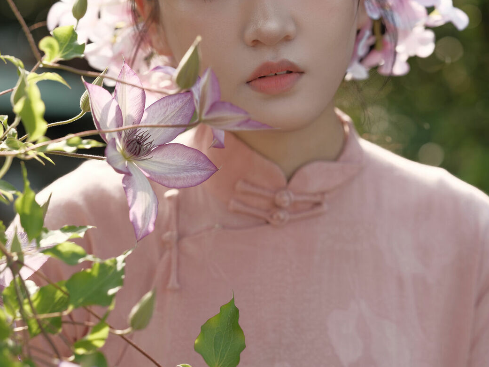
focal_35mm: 117
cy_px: 110
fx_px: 1653
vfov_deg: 12.6
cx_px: 243
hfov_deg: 16.8
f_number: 4
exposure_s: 1/400
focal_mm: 110
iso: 200
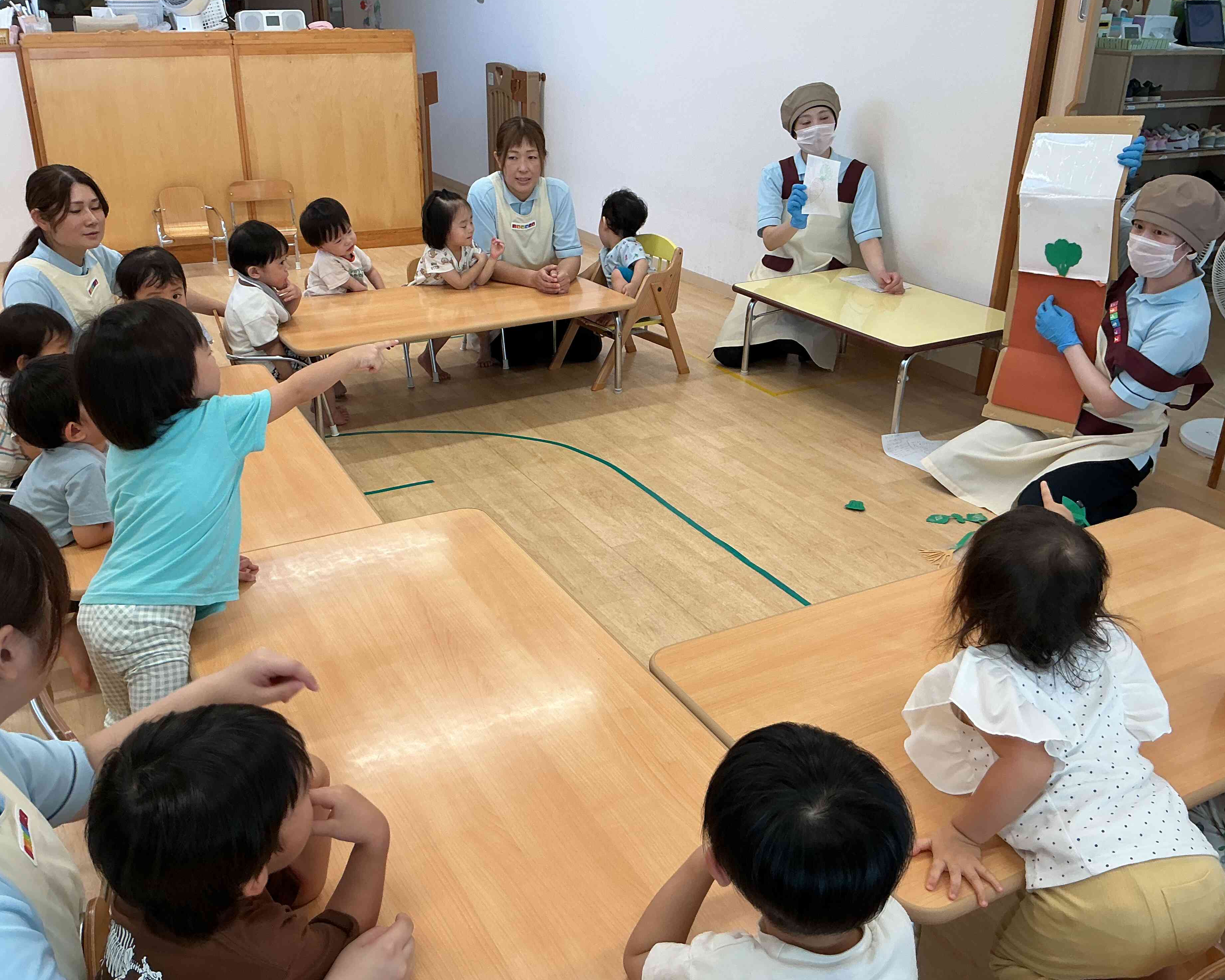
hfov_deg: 57.2
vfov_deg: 47.1
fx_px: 1124
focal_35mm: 31
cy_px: 488
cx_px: 591
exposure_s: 1/120
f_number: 1.8
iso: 40
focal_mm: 3
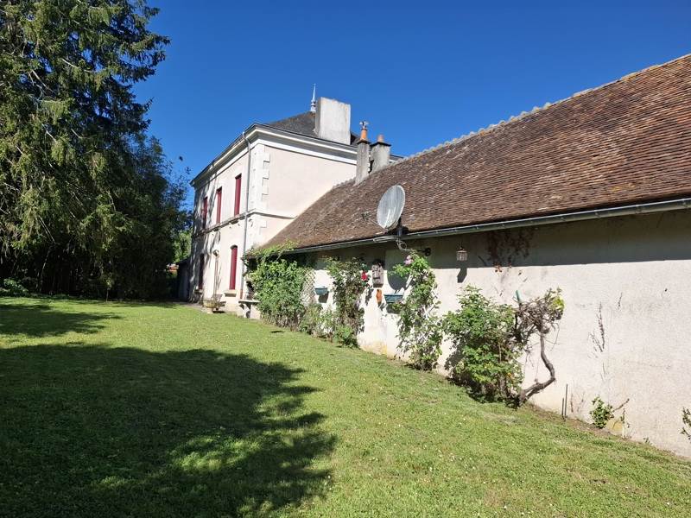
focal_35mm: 23
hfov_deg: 73.9
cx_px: 346
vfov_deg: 58.9
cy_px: 259
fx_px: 459
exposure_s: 1/1406
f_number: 1.8
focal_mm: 5.54
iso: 50
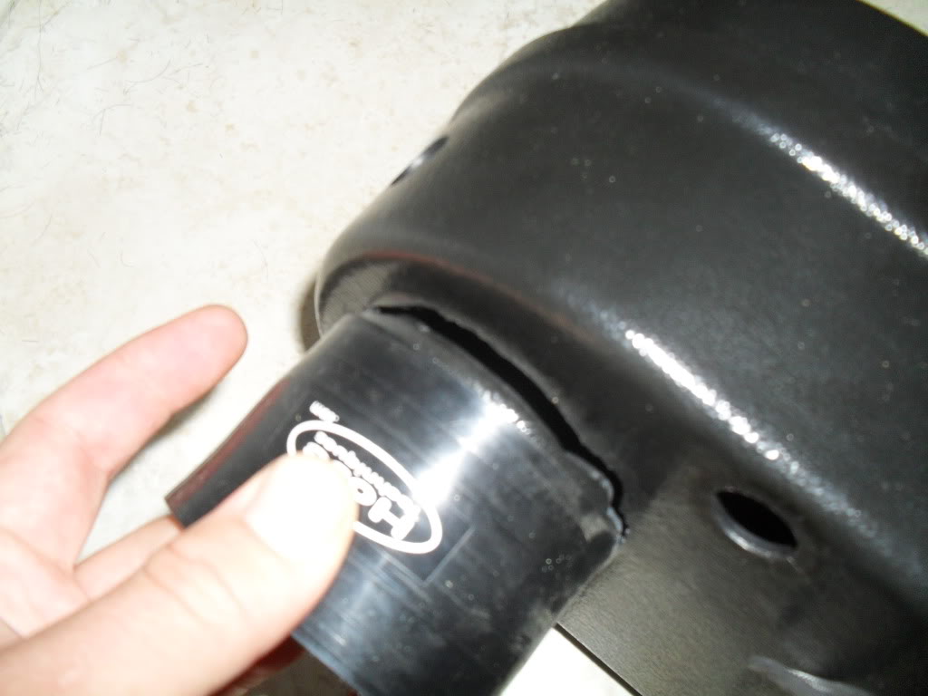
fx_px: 938
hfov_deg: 52.6
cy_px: 348
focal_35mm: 35
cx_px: 464
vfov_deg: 40.7
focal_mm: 6.3
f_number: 3.2
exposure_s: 1/45
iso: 200
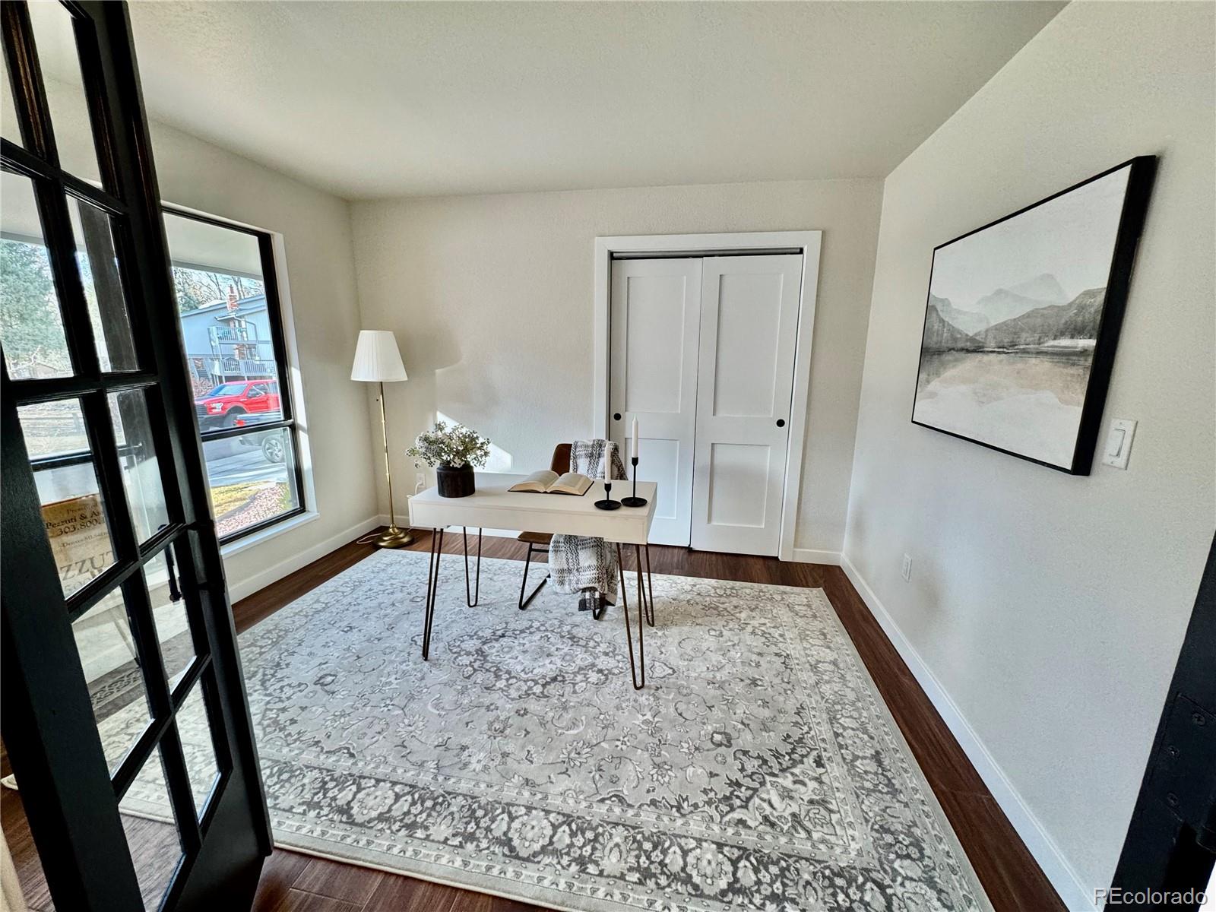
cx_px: 608
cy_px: 456
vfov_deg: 85.7
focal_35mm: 14
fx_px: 492
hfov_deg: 102.1
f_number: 2.2
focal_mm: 2.22
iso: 200
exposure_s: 1/120
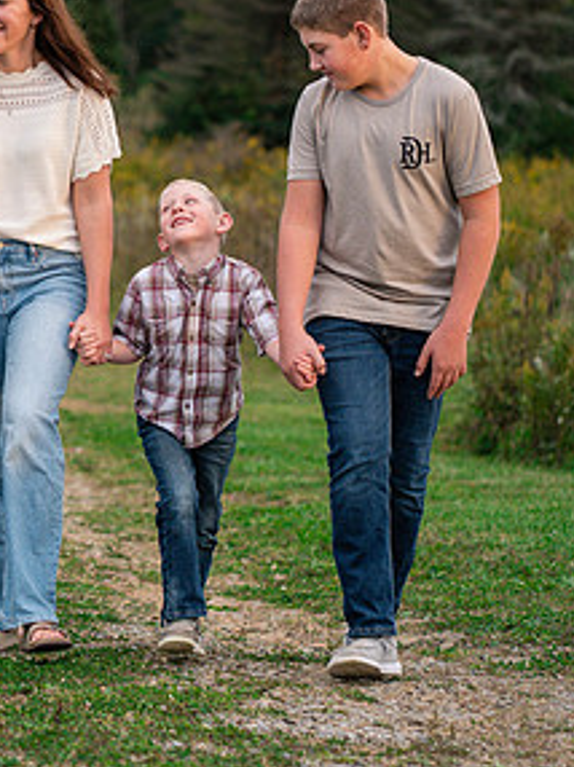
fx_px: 3676
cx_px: -99
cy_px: 259
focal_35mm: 166
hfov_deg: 8.8
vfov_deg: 11.9
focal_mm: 85
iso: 640
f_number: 3.2
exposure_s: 1/250
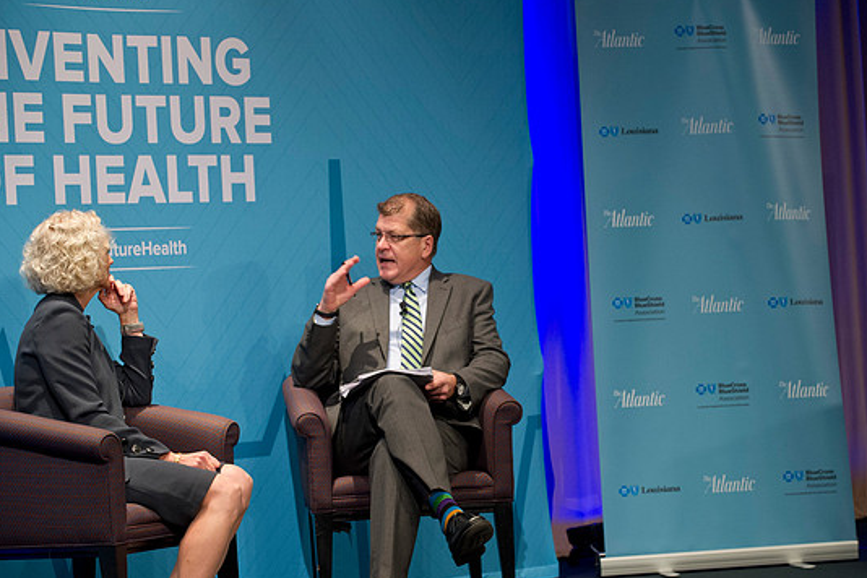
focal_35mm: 114
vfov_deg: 12.0
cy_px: 304
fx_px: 2745
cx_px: 427
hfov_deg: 17.9
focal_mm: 105
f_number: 4
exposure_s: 1/125
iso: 2500
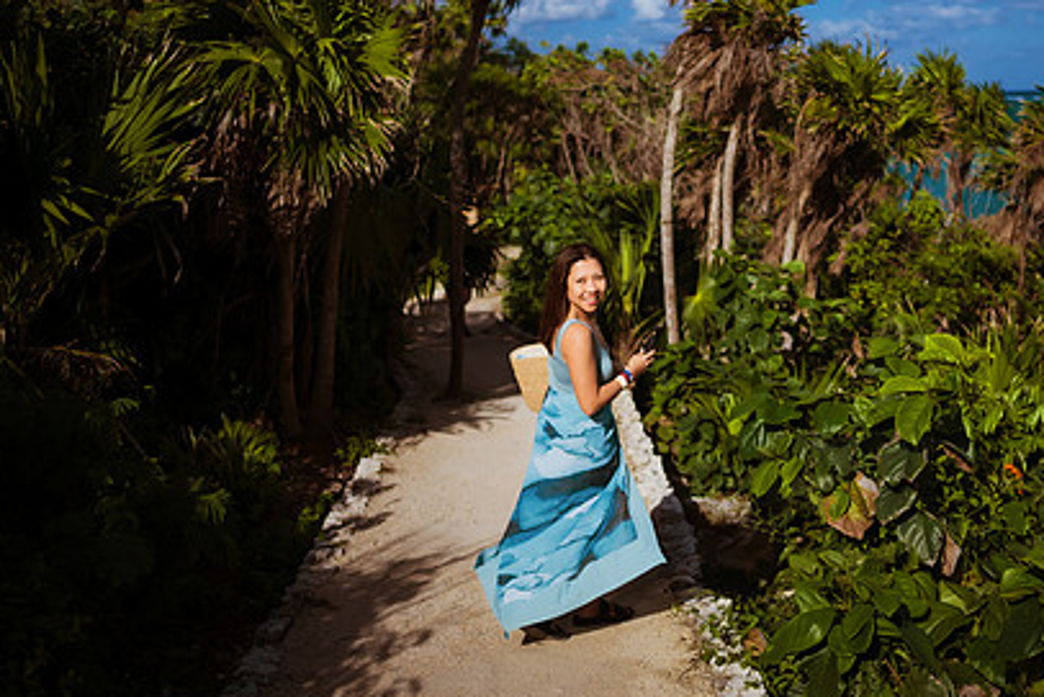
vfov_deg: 26.9
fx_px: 1450
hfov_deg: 39.2
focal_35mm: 50
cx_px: 687
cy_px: 261
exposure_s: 1/6400
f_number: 1.8
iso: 100
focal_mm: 35
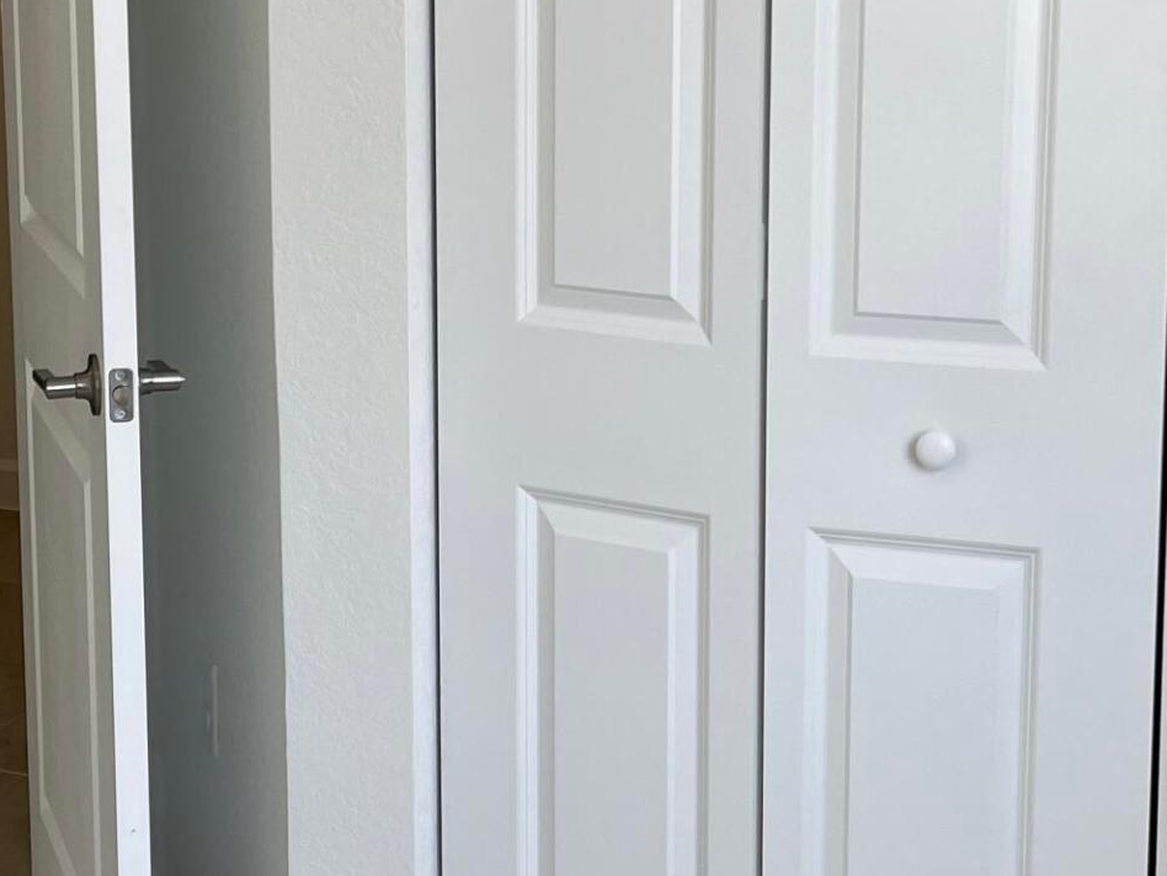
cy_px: 272
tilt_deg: -9.5
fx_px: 2663
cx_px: 409
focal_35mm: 79
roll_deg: +0.8
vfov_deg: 18.6
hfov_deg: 24.6
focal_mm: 5.1
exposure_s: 1/221
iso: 40
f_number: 1.6
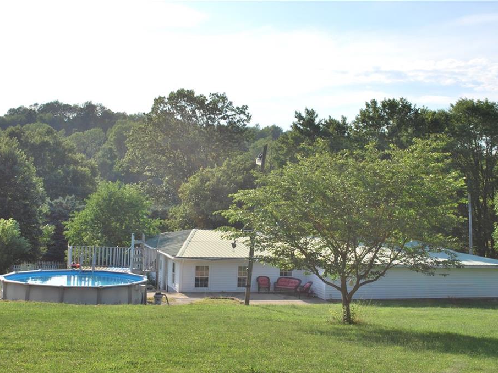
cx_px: 253
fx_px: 705
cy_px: 187
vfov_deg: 29.7
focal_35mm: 49
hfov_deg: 38.9
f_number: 10
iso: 100
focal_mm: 30
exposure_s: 1/200
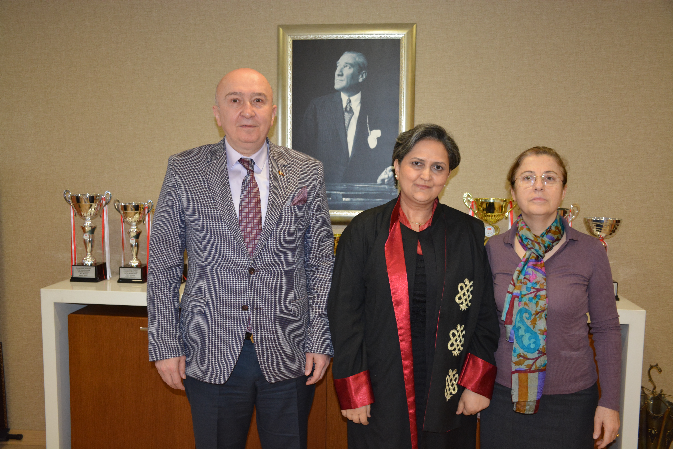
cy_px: 224
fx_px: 645
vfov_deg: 38.4
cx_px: 336
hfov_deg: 55.1
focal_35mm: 34
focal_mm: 23
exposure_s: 1/60
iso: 1100
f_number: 3.8
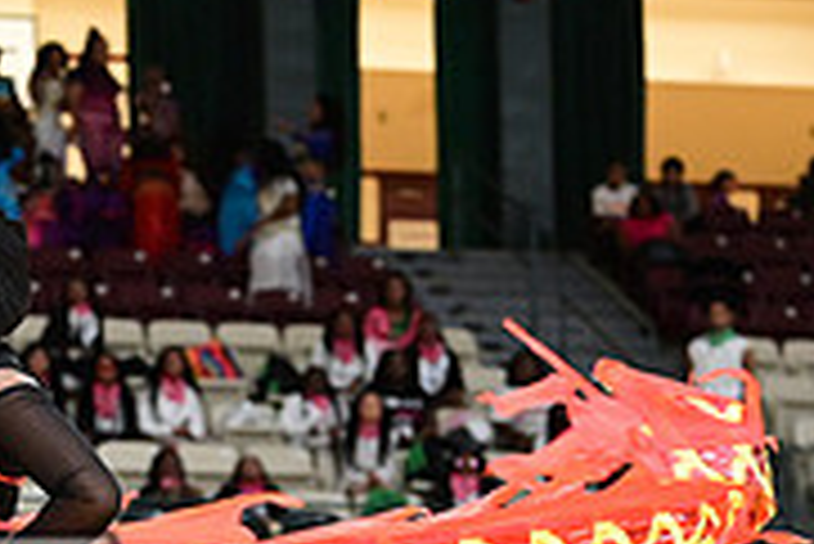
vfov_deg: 6.1
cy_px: 656
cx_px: 108
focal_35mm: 224
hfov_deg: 9.1
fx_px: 5069
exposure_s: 1/1000
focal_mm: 70
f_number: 3.2
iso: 6400
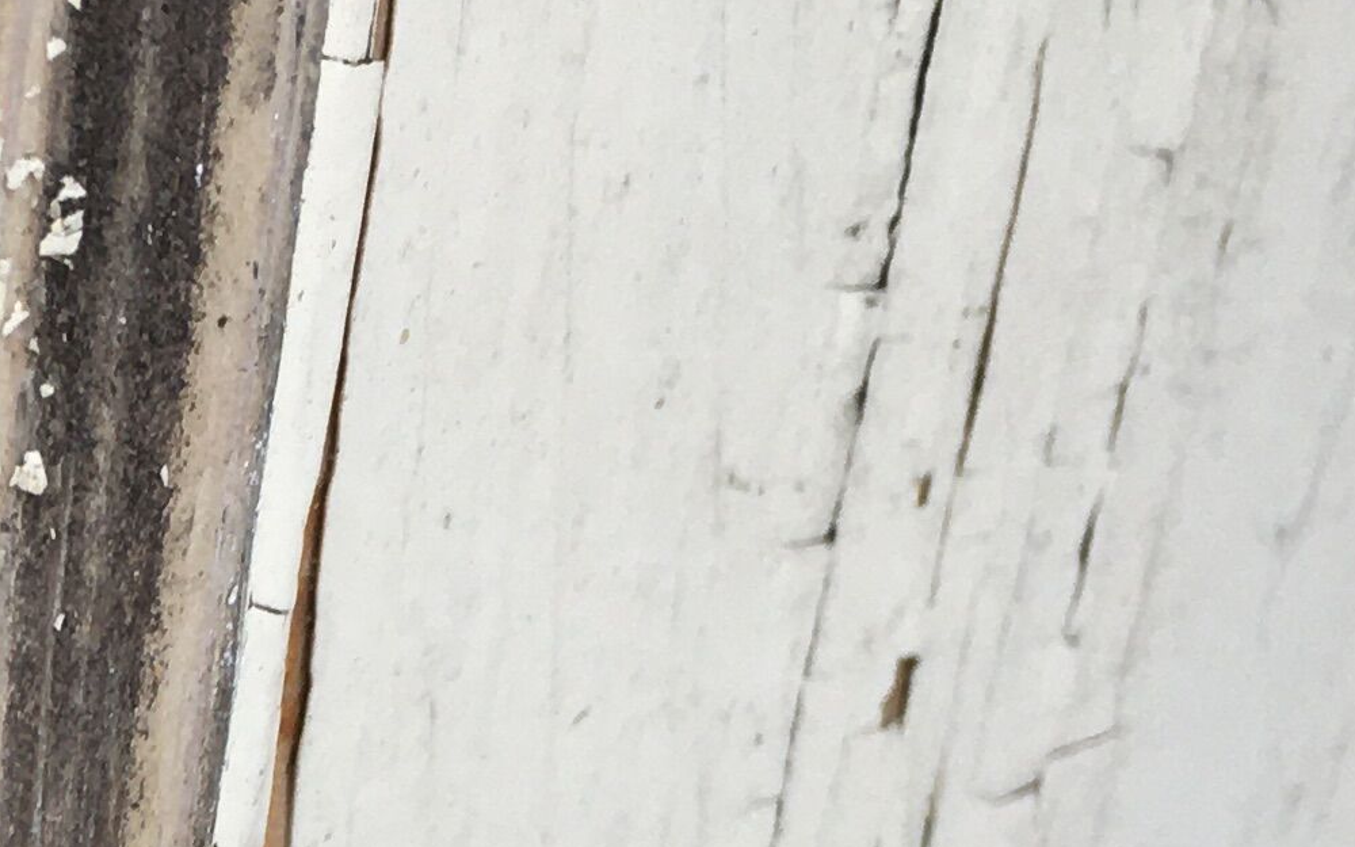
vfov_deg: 9.8
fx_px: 4579
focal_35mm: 124
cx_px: -294
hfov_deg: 16.1
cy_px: 1699
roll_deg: +3.5
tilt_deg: -16.1
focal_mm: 4.15
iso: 40
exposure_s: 1/100
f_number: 2.2
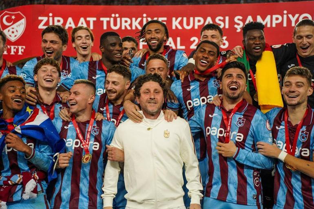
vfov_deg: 20.6
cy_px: 104
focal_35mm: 66
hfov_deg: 30.5
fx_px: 576
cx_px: 157
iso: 1600
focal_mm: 66
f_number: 2.8
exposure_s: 1/1600
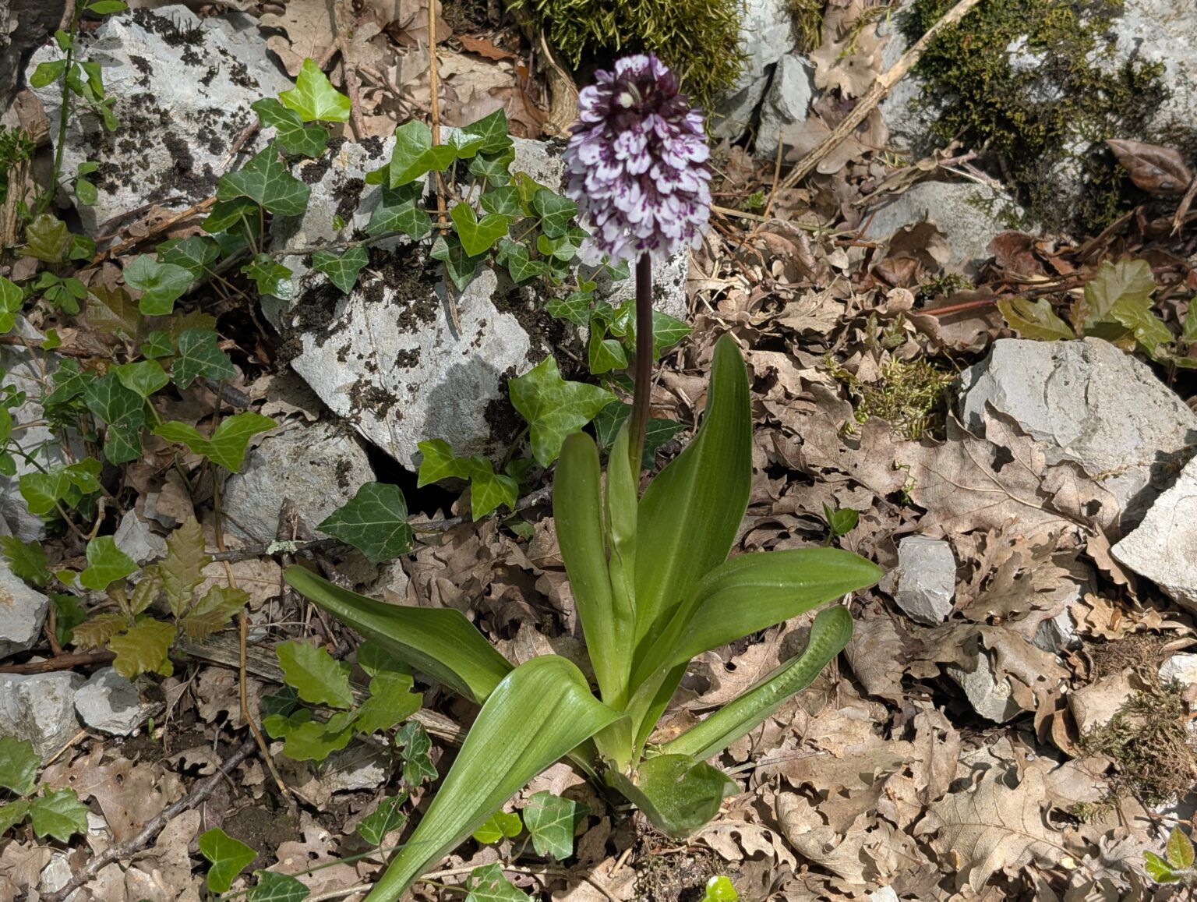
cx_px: 598
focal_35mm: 49
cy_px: 451
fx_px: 1697
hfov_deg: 38.9
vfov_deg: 29.8
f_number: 1.68
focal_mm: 6.9
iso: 18
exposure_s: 1/571
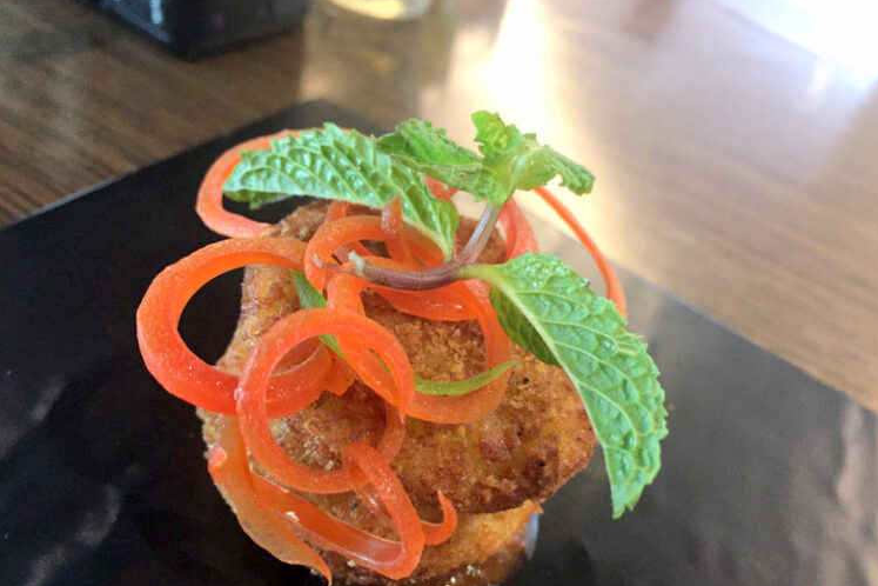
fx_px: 756
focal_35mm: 31
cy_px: 334
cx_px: 450
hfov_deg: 60.3
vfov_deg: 42.2
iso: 320
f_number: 2.2
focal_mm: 4.15
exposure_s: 1/17
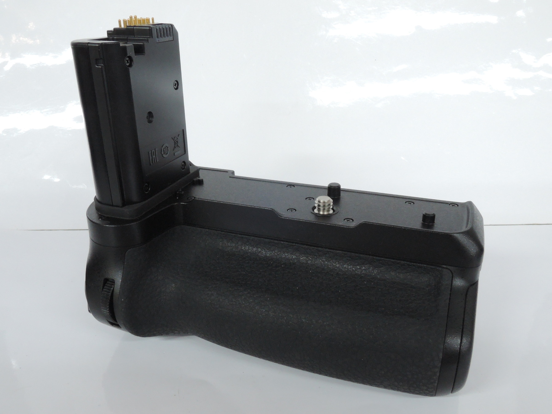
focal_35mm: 31
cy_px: 207
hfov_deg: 58.4
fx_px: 494
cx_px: 276
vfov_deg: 45.4
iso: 800
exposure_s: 1/15
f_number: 8
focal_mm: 6.6
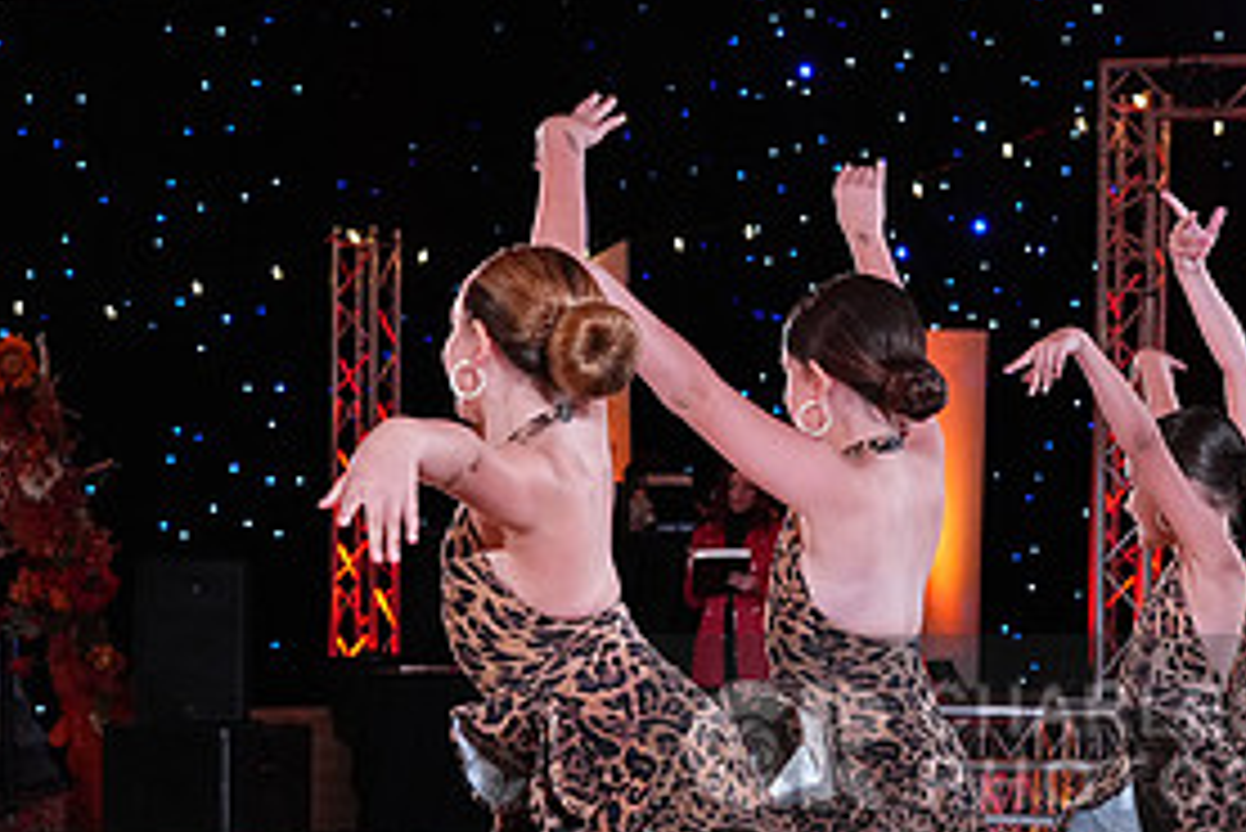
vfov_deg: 10.3
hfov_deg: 15.3
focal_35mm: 132
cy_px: 753
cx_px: 1138
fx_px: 4571
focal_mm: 63
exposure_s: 1/400
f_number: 5.6
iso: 5000
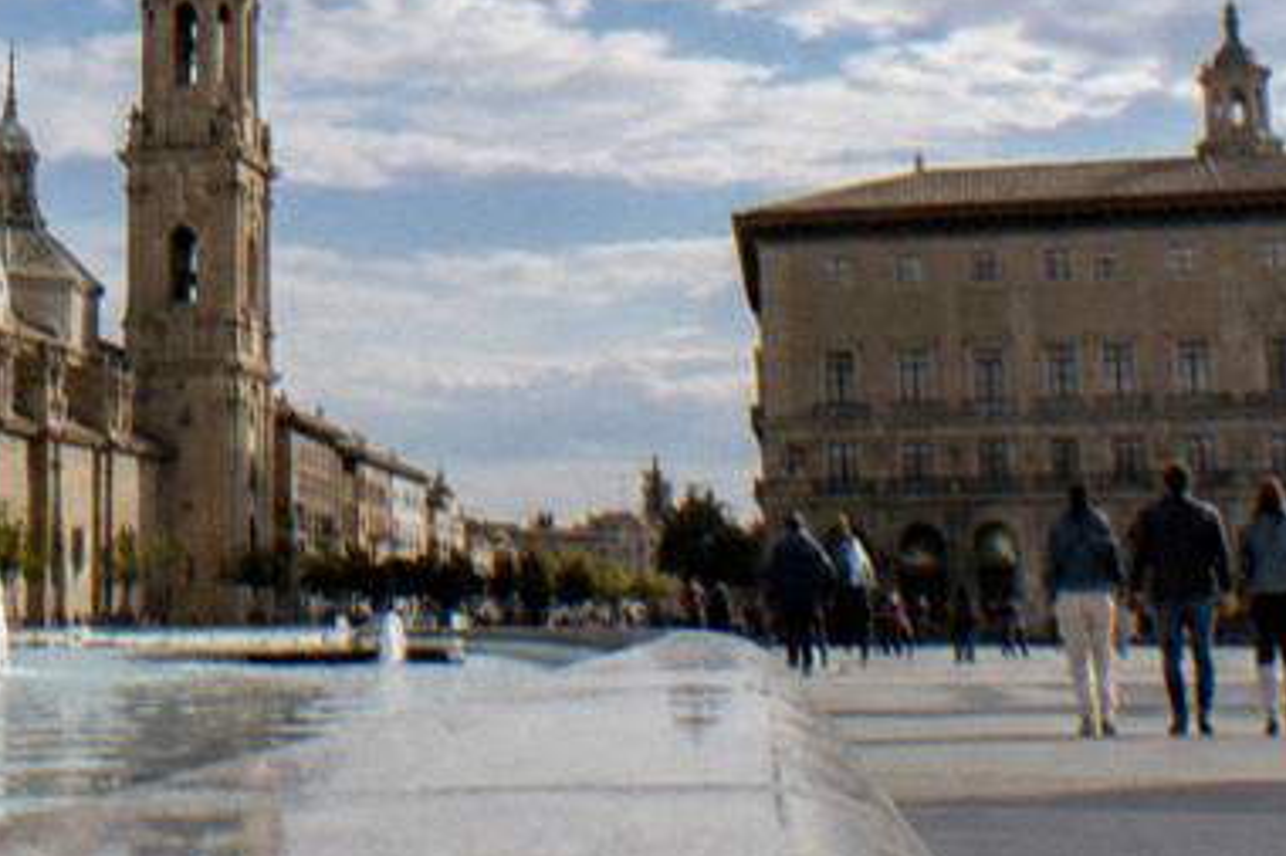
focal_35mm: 92
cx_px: 311
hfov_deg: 21.9
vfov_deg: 14.8
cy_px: 162
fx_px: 3285
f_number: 8
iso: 1600
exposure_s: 1/50
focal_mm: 35
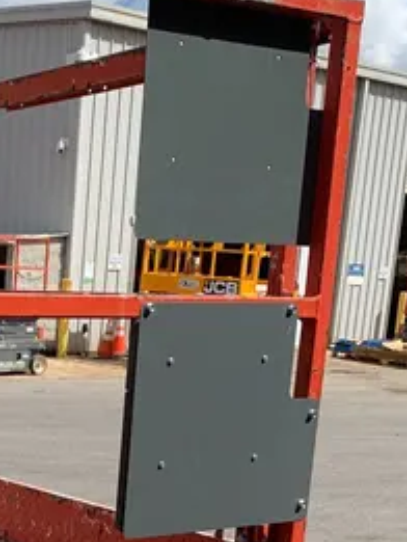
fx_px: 1143
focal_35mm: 73
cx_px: -52
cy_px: 597
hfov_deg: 19.3
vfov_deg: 24.8
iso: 25
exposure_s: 1/2160
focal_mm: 4.25
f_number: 1.8
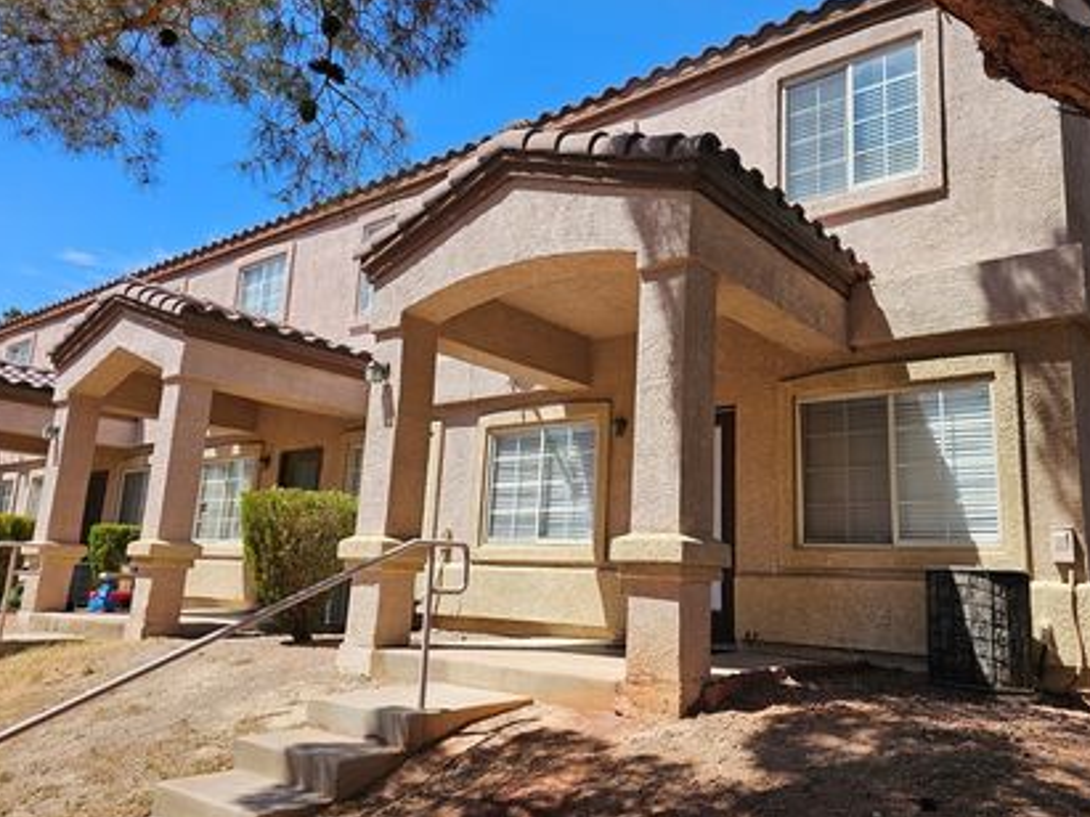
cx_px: 599
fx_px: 881
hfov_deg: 63.3
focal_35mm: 28
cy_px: 405
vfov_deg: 49.7
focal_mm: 6.3
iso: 10
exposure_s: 1/622
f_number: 1.7
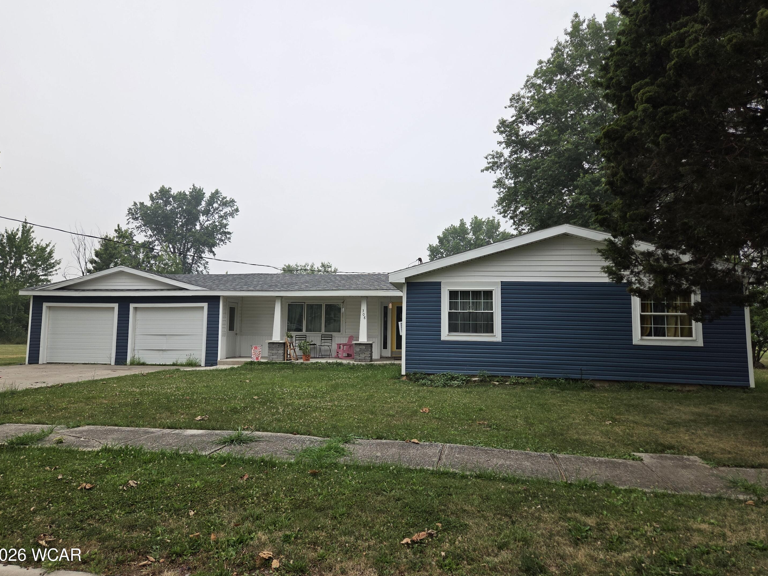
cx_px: 376
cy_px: 282
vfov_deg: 56.8
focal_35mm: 24
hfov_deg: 71.6
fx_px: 532
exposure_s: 1/1994
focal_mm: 5.4
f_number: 1.8
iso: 80
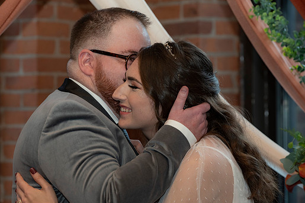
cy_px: 108
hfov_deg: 12.2
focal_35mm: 169
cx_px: 134
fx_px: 1431
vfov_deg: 8.1
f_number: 5
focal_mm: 150
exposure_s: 1/125
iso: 800
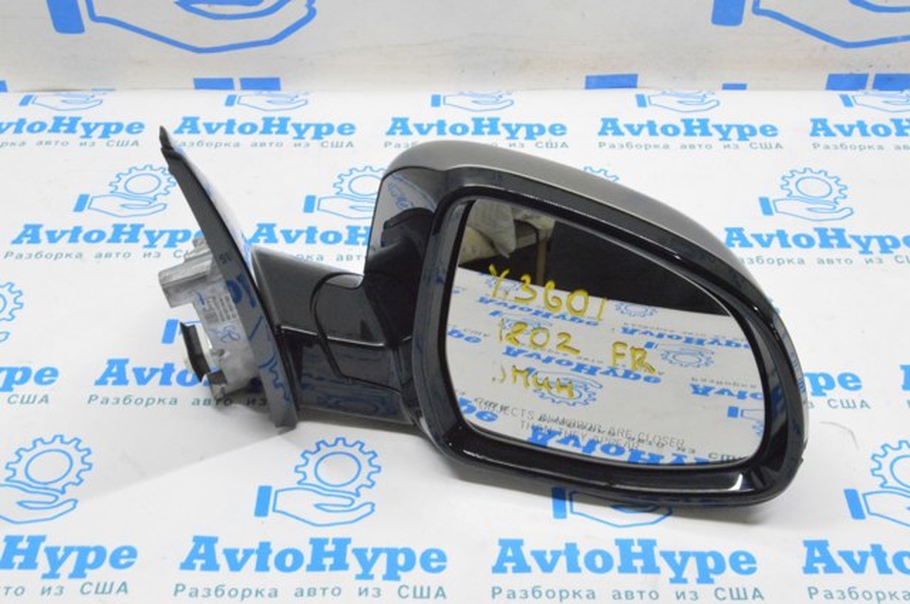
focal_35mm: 48
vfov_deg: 28.0
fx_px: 1212
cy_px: 302
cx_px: 455
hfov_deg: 41.2
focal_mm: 32
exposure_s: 1/15
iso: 6400
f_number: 20
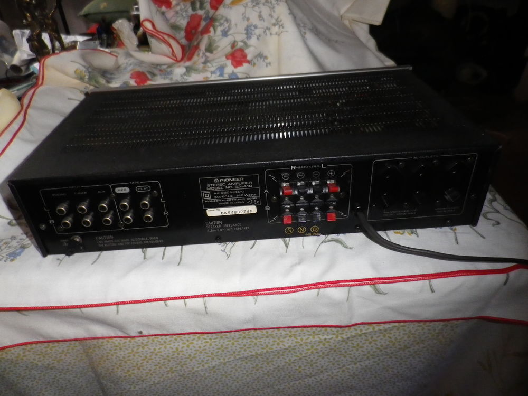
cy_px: 198
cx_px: 264
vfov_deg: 54.9
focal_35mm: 25
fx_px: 381
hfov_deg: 69.4
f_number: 3.5
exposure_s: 1/50
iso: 400
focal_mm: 4.5
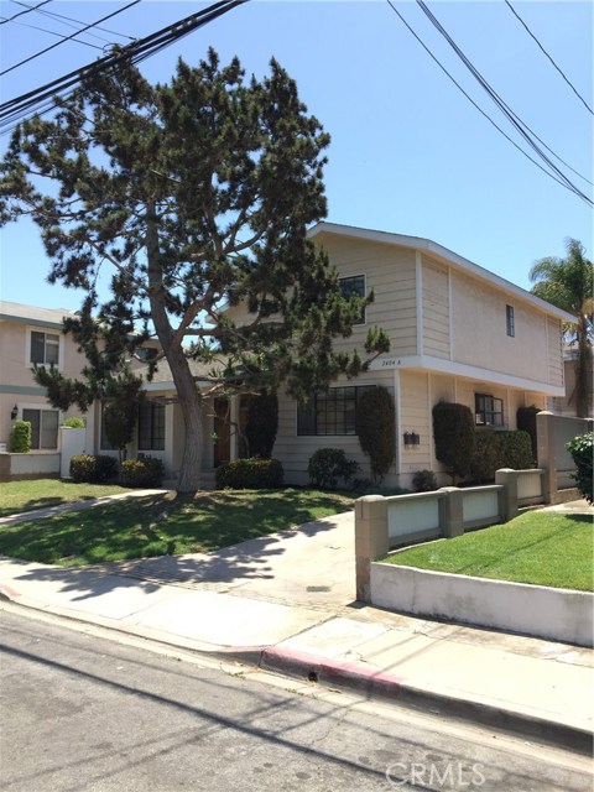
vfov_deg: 61.7
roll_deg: +0.2
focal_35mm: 29
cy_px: 396
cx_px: 297
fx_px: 664
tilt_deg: +6.0
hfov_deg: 48.2
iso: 32
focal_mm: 4.15
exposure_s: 1/807
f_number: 2.2
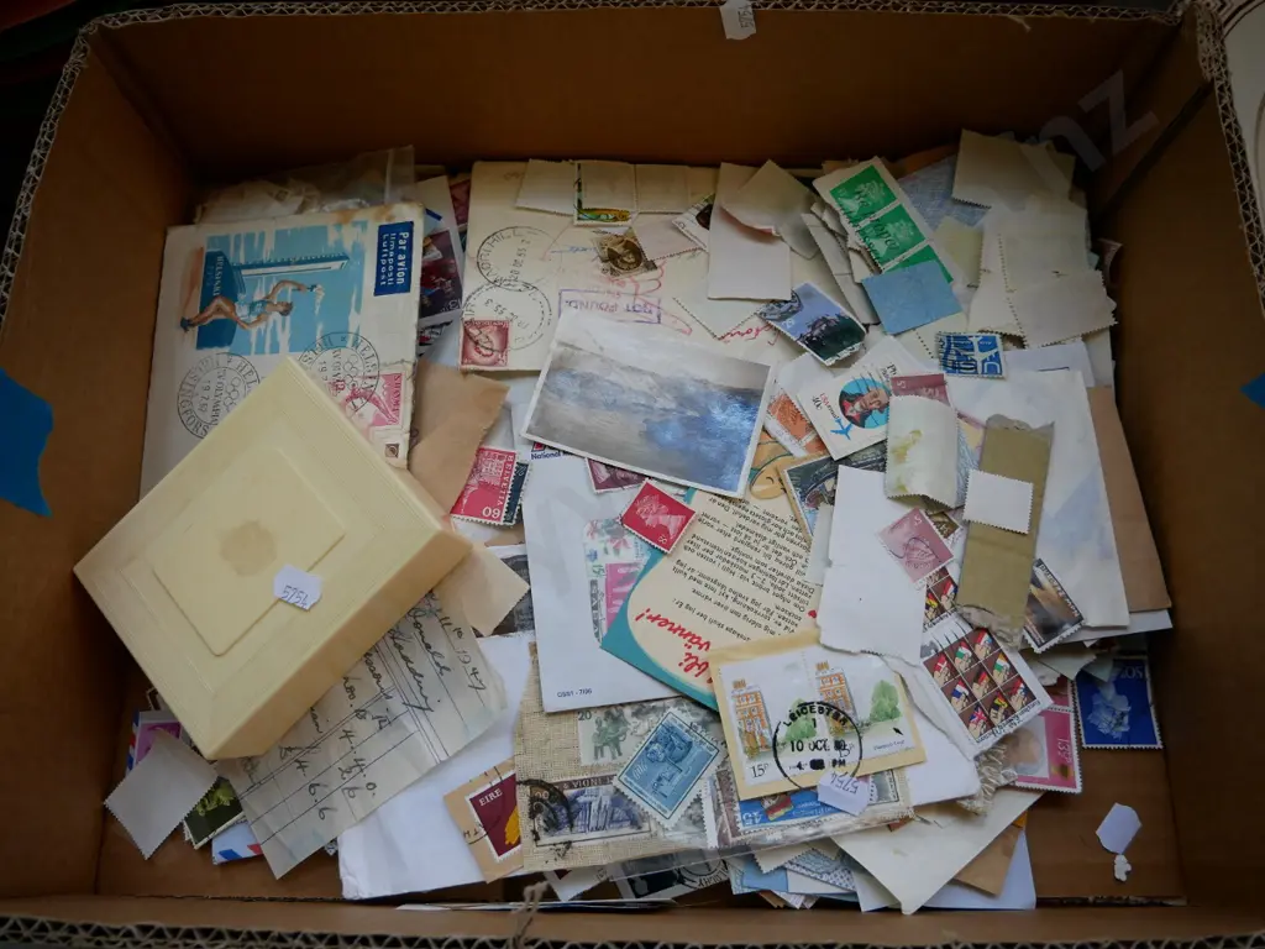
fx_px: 1023
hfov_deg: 63.4
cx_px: 632
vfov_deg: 49.7
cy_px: 474
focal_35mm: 28
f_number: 4
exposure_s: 1/60
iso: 320
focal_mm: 14
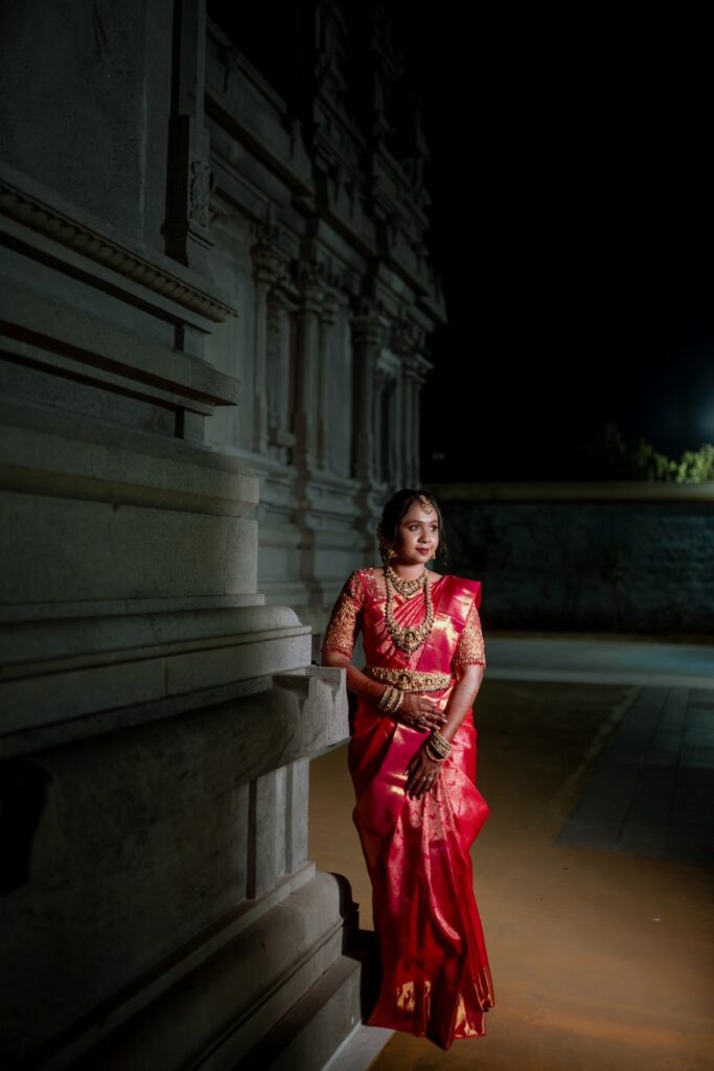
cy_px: 536
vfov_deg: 54.4
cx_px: 357
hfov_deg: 37.9
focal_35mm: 35
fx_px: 1041
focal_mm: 35
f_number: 1.4
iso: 640
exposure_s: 1/200
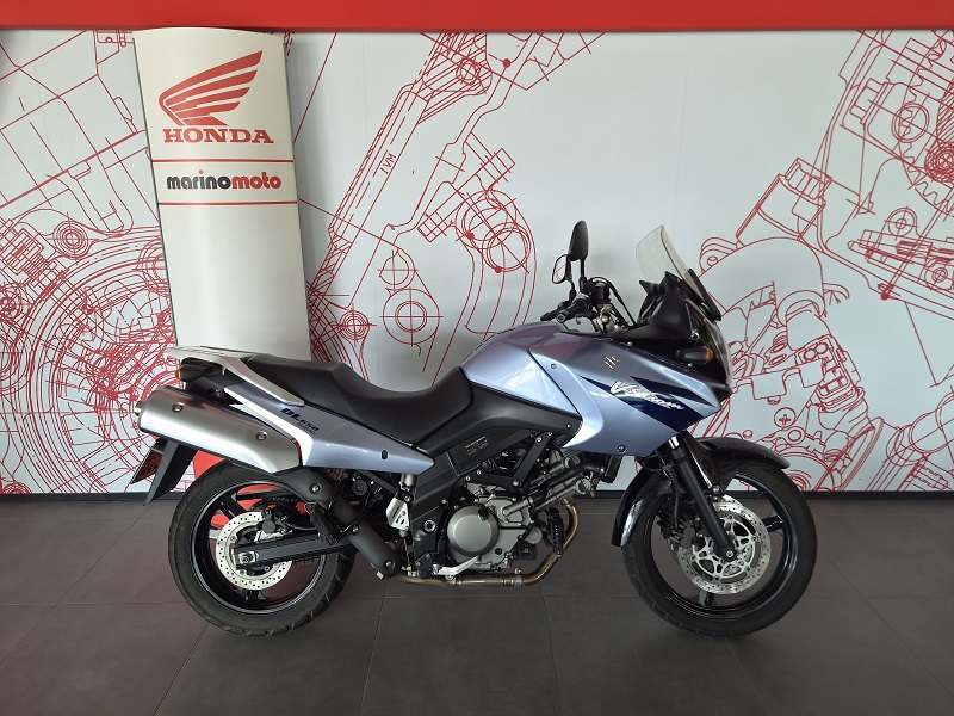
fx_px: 634
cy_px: 358
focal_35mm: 23
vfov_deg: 58.9
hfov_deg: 73.9
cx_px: 477
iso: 200
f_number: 1.8
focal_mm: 5.4
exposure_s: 1/180
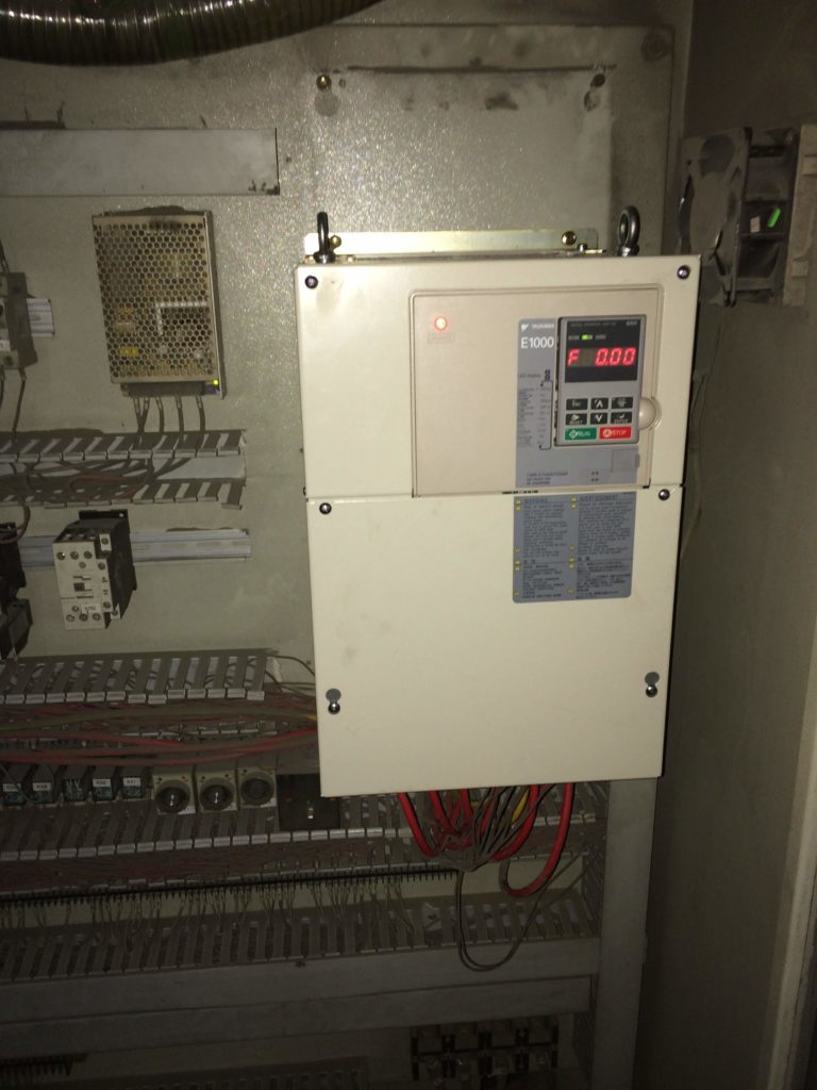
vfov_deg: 61.7
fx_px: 913
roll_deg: +0.7
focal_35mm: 29
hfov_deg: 48.2
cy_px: 545
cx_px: 408
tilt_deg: -19.3
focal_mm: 4.15
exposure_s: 1/17
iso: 50
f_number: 2.2
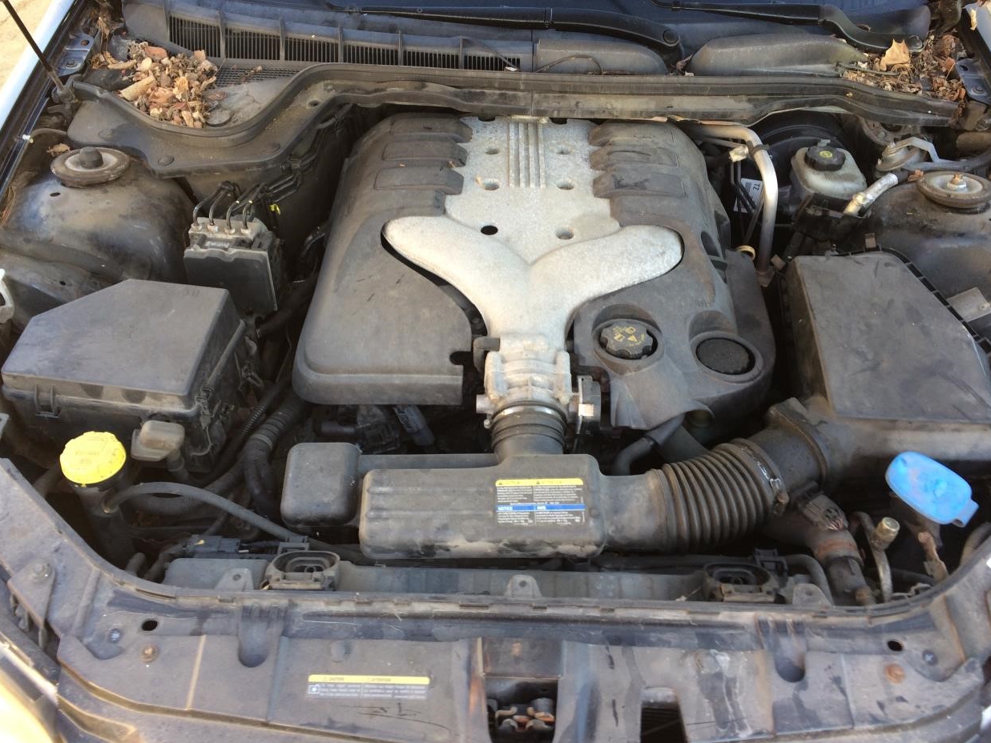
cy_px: 359
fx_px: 859
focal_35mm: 30
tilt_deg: -40.8
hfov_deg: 60.0
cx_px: 498
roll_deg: -1.4
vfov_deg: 46.8
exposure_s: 1/60
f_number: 2.2
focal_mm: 4.15
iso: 50
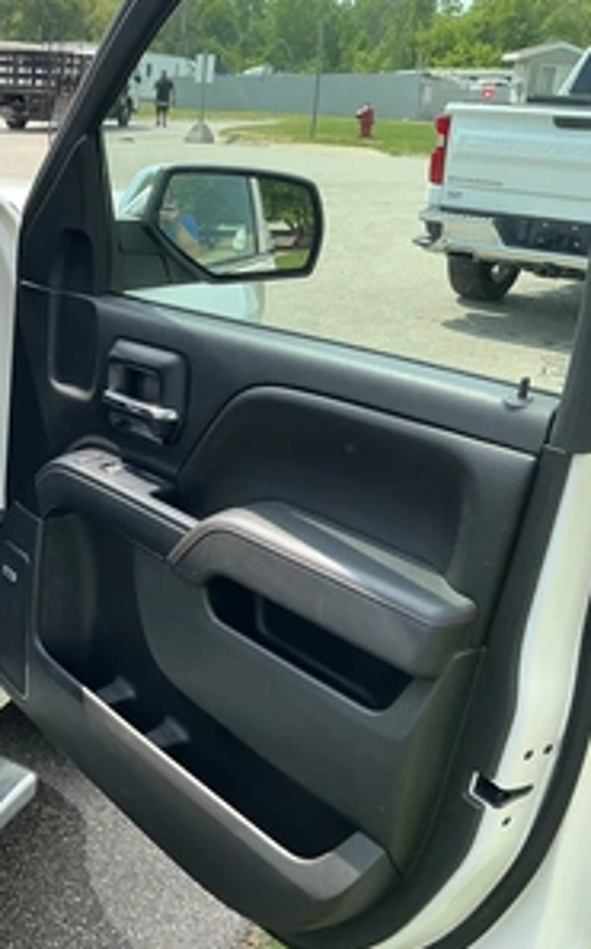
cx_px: 10
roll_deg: -2.3
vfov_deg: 49.3
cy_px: 473
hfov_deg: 29.9
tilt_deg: -17.6
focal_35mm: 40
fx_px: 1033
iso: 25
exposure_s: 1/469
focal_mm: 3
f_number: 1.8
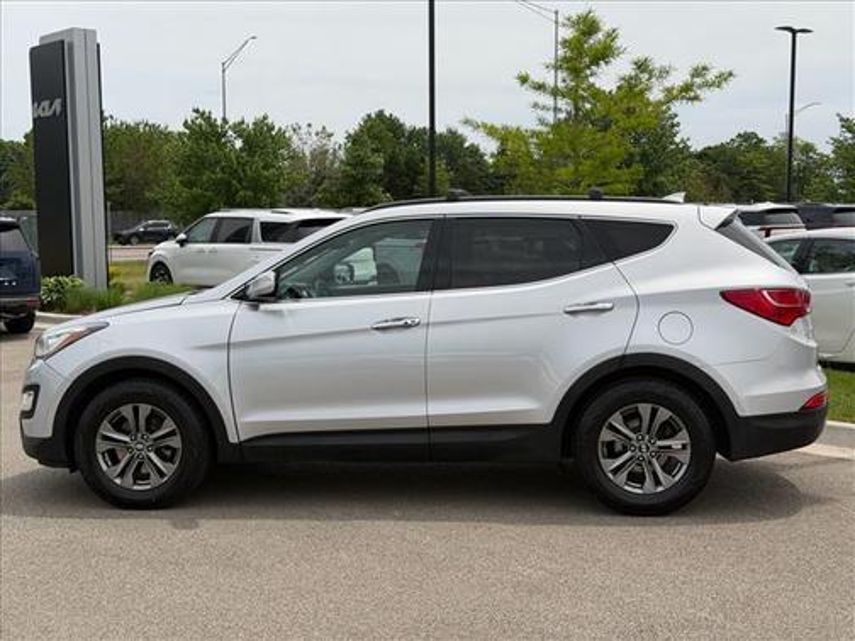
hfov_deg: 39.7
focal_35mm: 48
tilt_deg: -5.5
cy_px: 320
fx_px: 1186
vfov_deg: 30.3
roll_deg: +0.0
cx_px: 428
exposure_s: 1/7143
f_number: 1.78
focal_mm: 6.76
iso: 64
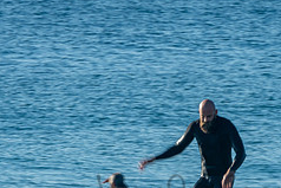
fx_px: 11403
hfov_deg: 1.4
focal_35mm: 1460
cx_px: 218
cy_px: 183
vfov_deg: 0.9
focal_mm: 400
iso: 100
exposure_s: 1/30
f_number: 22
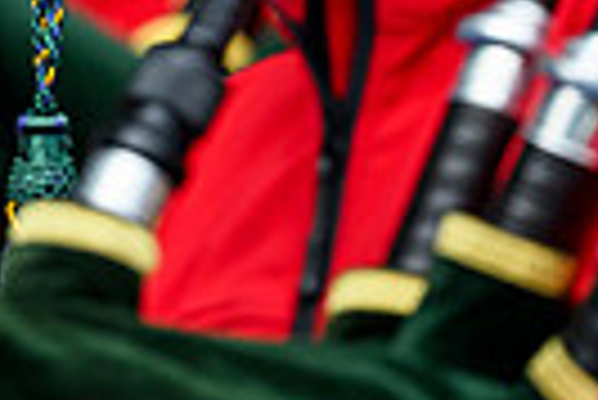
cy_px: -353
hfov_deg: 1.2
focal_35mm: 1742
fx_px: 28968
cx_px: -324
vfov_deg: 0.8
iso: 1250
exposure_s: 1/1250
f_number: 4
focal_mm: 400
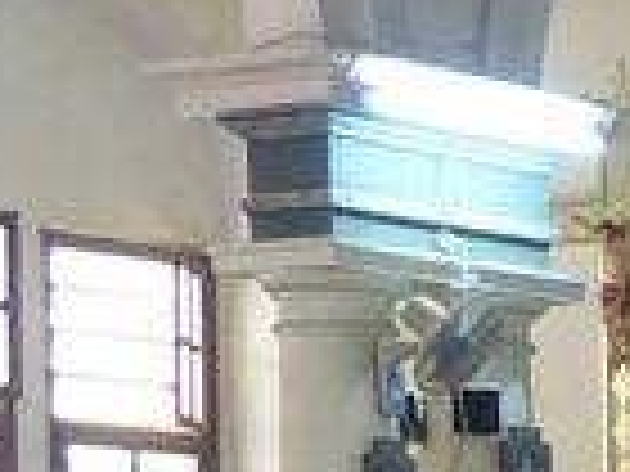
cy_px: 1043
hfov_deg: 8.6
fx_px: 3749
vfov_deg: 6.9
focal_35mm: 206
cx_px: 1624
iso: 400
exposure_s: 1/10
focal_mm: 6.3
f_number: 3.7
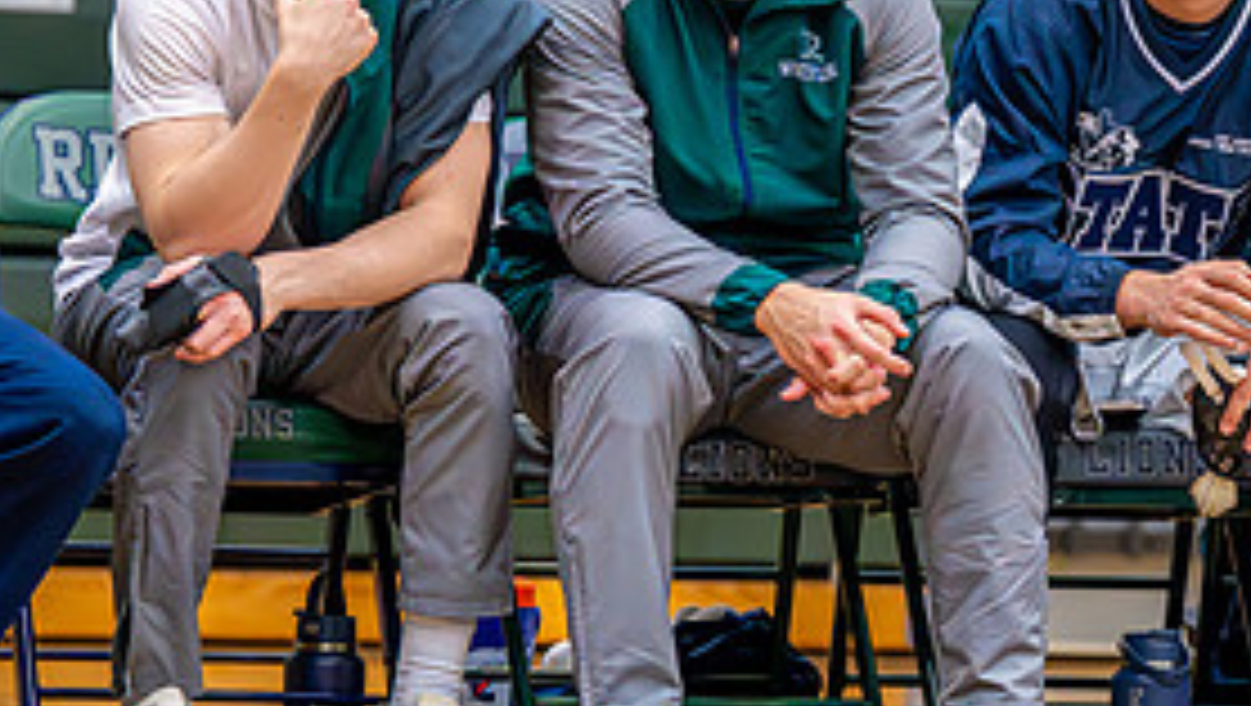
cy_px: 130
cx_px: 1068
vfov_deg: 3.9
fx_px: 10492
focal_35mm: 316
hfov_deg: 6.8
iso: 6400
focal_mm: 117
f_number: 2.8
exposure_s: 1/1000
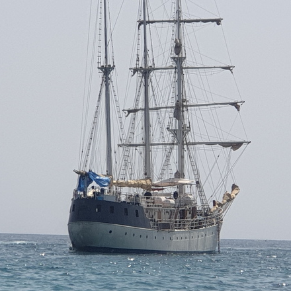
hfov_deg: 27.7
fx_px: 590
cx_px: 145
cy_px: 106
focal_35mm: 62
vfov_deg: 27.6
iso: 25
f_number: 2.4
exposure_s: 1/1232
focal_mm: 6
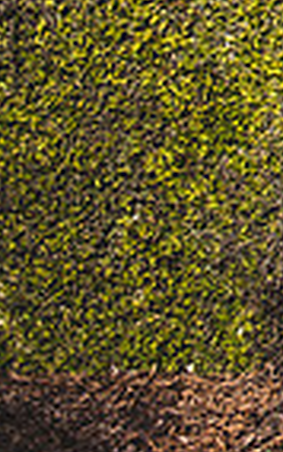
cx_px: 898
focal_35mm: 100
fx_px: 1232
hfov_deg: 9.6
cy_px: -103
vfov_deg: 19.5
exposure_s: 1/2500
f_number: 2.8
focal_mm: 24
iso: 100
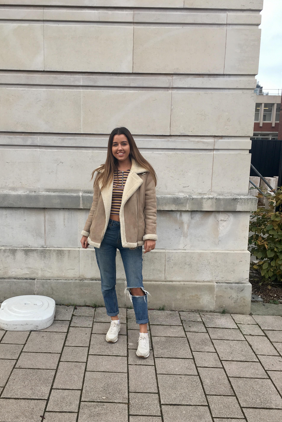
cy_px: 215
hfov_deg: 42.2
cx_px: 122
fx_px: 364
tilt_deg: -10.0
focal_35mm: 31
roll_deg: -1.8
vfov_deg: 60.3
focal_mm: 4.15
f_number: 2.2
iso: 25
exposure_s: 1/241
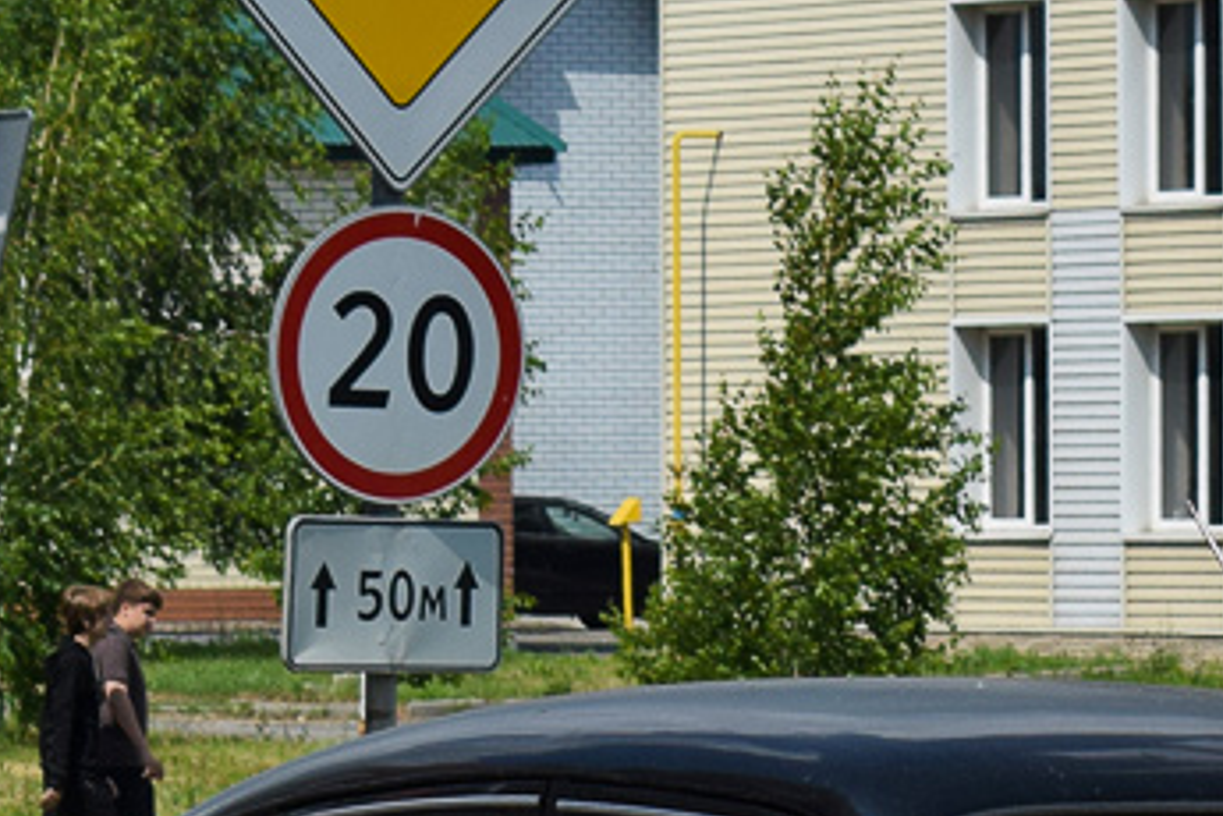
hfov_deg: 7.1
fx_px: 9740
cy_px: 1011
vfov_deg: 4.8
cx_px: 1308
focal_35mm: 287
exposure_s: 1/1250
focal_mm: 55
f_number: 7.1
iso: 200
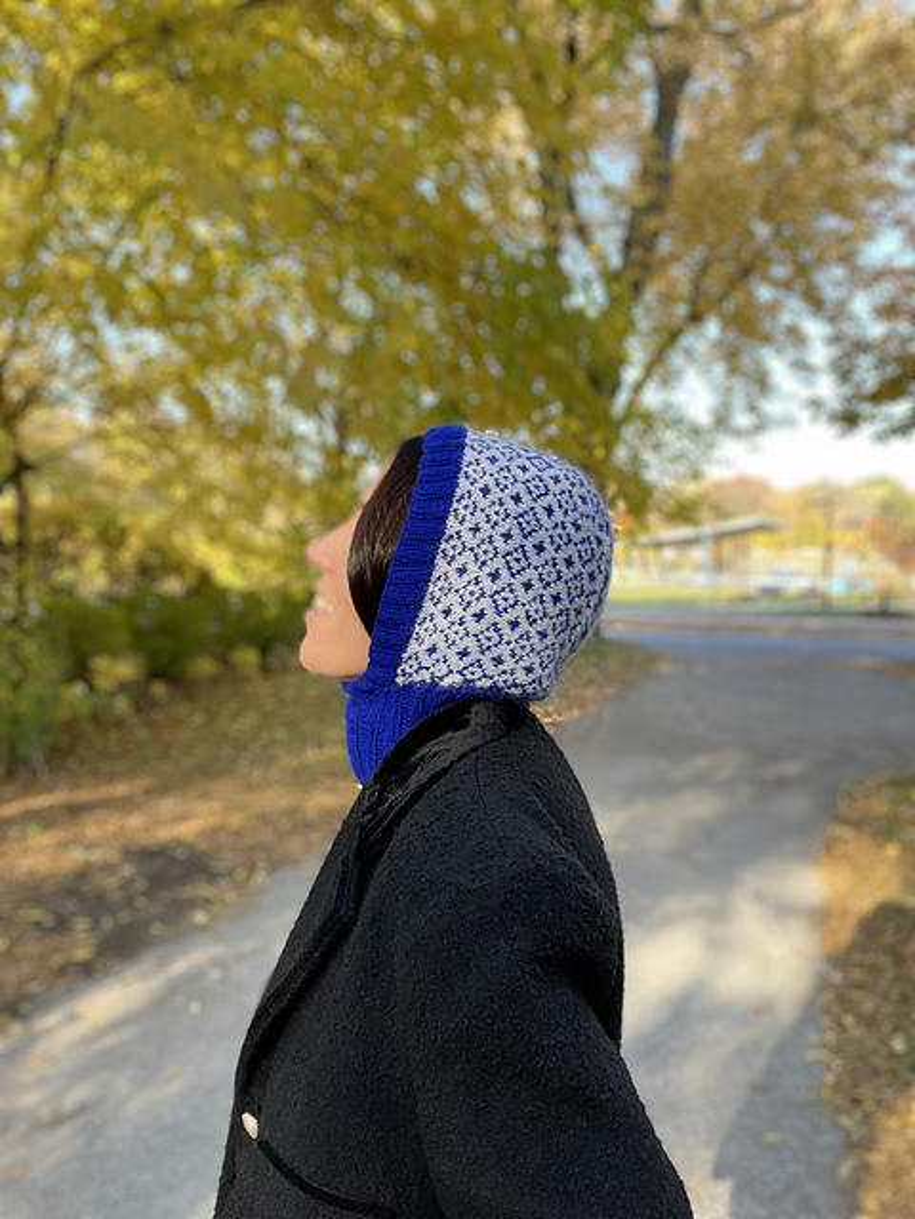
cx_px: 458
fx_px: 1057
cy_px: 610
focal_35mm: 30
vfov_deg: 60.0
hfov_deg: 46.8
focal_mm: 2.71
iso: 50
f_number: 2.2
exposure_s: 1/121
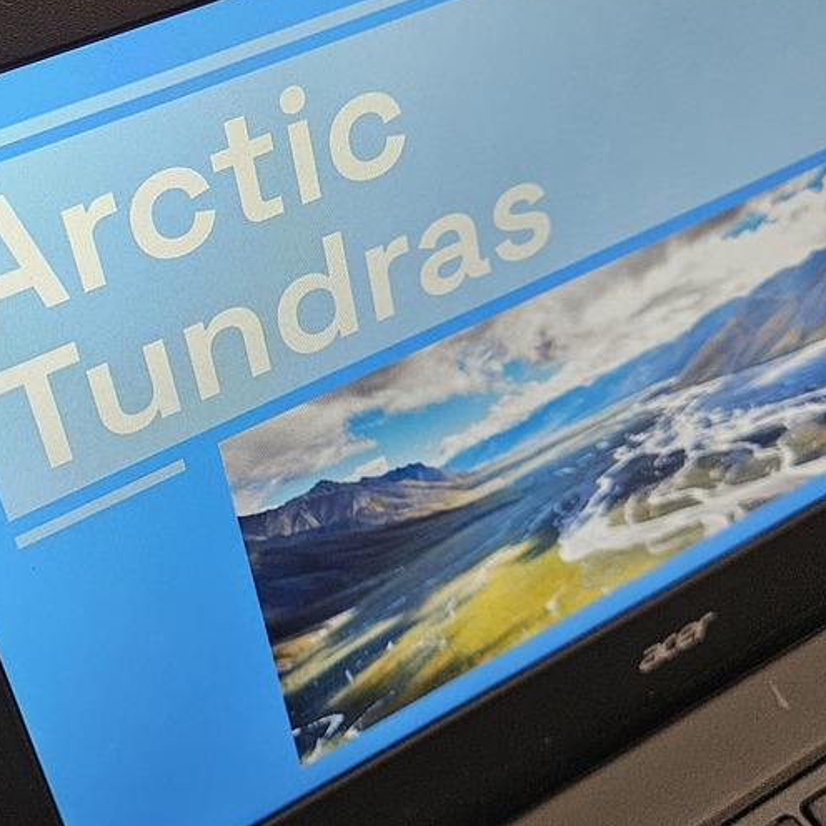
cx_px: 203
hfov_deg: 38.9
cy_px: 271
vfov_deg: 39.5
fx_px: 1134
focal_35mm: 42
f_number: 1.8
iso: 500
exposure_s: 1/120
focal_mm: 5.4
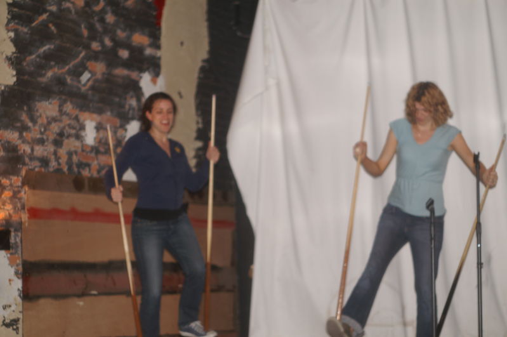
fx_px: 1055
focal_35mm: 75
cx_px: 254
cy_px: 168
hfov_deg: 27.0
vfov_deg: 18.1
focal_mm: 50
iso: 200
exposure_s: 1/60
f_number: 2
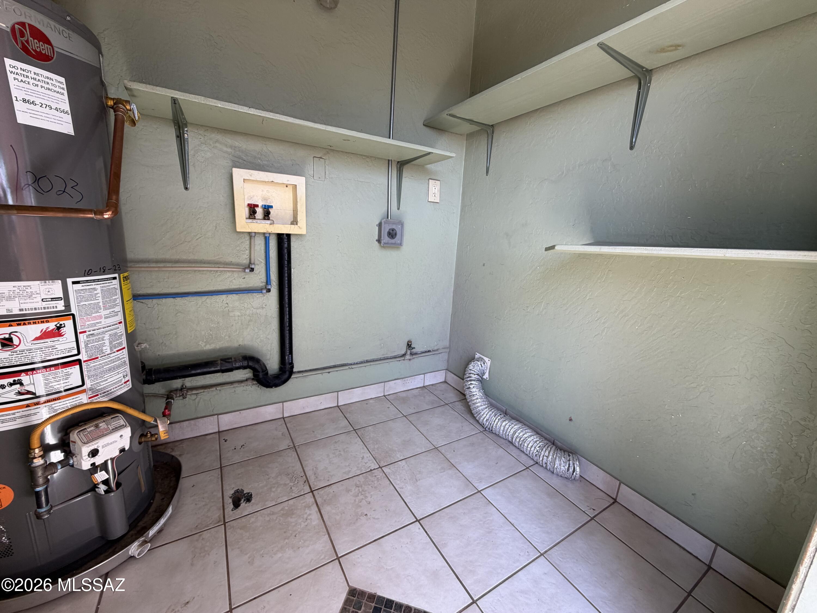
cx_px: 408
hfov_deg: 102.1
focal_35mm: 14
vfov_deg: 85.7
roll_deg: -2.8
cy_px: 306
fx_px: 330
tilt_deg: -12.7
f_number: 2.2
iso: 80
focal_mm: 2.22
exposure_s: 1/121
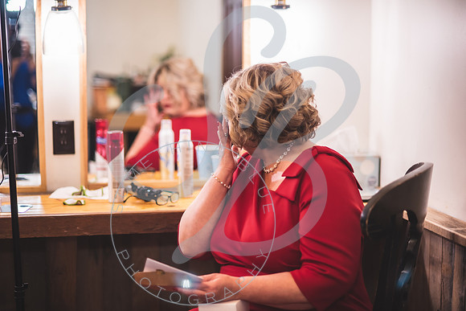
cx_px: 233
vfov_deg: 16.1
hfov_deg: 23.9
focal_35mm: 85
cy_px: 156
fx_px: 1100
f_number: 1.8
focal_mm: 85
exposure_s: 1/125
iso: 500
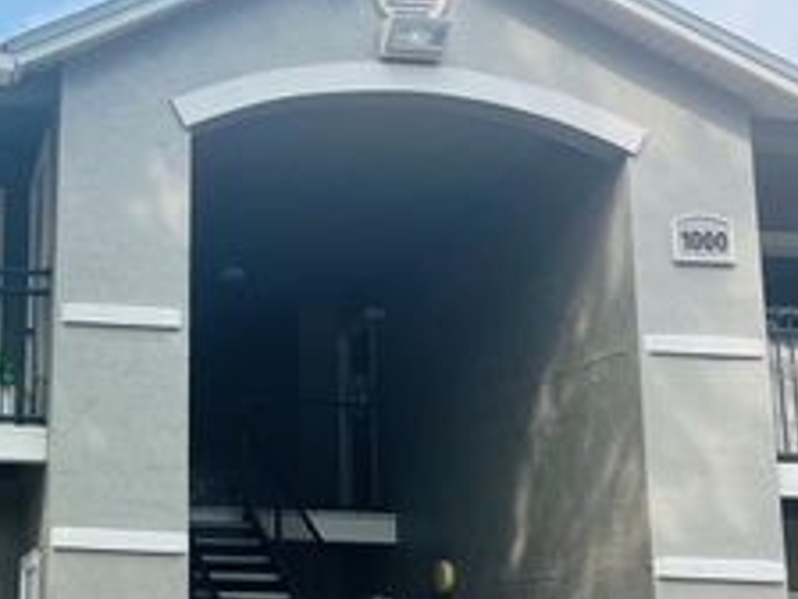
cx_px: -7
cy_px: 369
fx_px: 1337
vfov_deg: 25.2
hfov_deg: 30.7
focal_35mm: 58
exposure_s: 1/1779
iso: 50
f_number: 1.5
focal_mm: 5.7
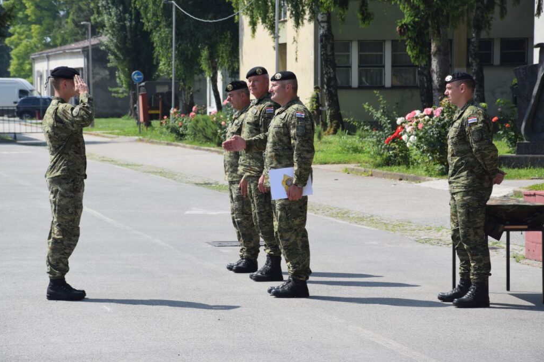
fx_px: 2394
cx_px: 271
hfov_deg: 13.0
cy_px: 182
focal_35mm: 159
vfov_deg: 8.7
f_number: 10
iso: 200
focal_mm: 105
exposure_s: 1/400
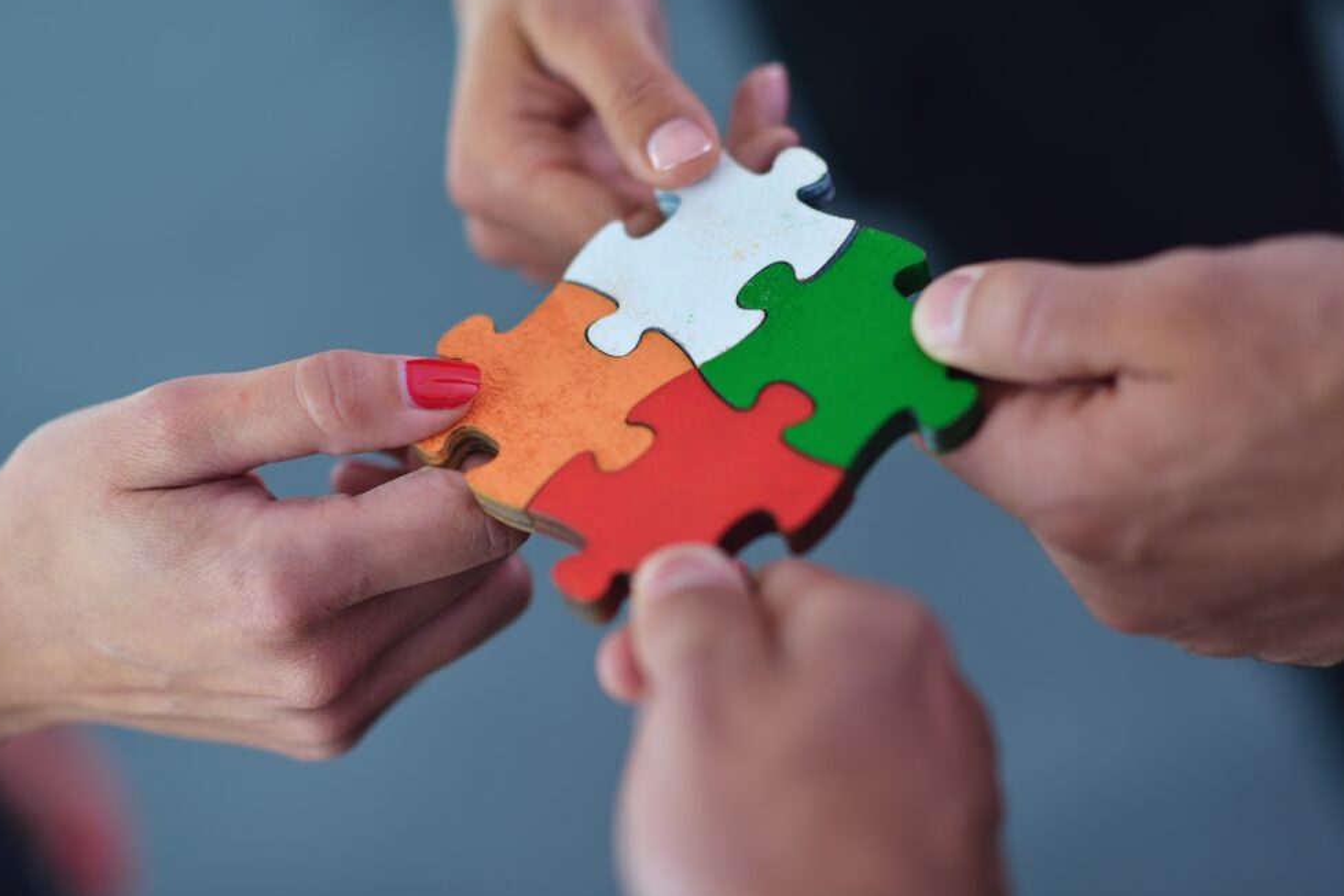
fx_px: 3322
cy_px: 447
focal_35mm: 89
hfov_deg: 22.9
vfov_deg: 15.4
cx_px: 660
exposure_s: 1/160
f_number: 2
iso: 100
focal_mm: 85
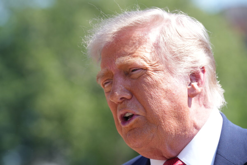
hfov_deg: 10.3
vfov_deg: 6.9
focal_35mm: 200
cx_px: 124
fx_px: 1372
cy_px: 82
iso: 400
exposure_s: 1/640
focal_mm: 200
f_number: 5.6
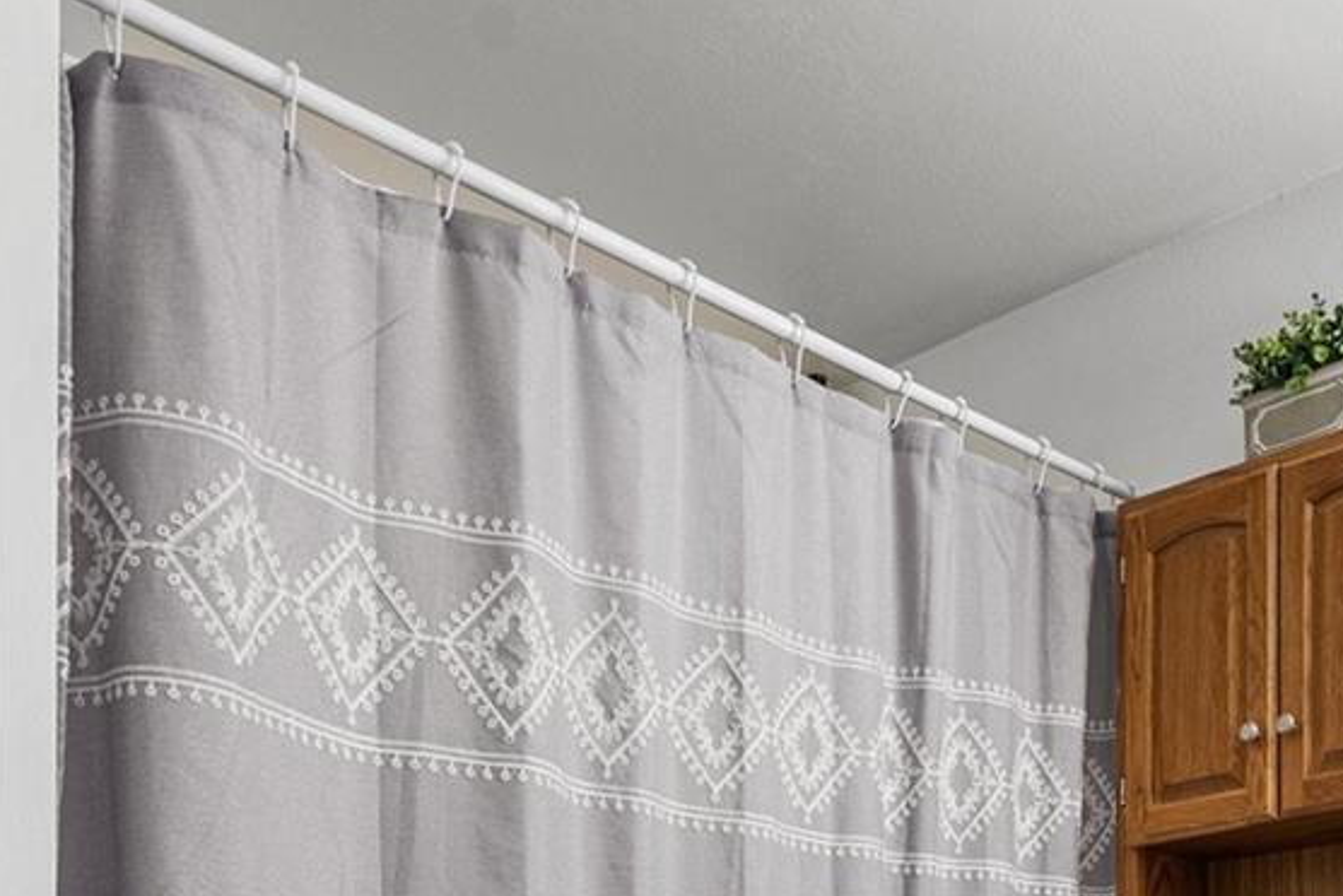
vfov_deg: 24.9
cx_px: 1283
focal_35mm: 46
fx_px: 1717
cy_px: 1206
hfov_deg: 38.8
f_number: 8
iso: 640
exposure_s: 1/250
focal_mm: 16
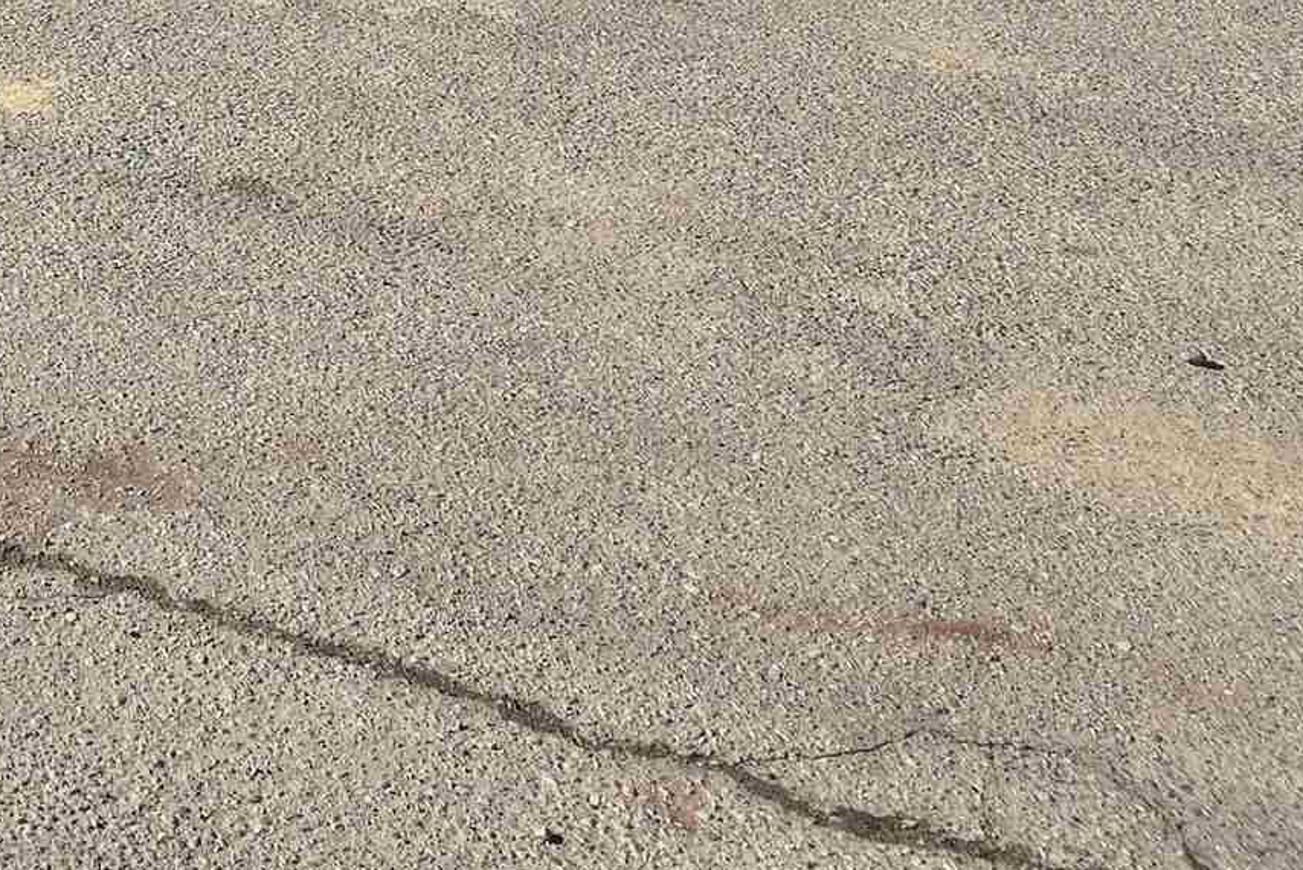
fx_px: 3114
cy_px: -710
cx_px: -412
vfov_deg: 14.1
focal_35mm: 86
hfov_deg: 21.3
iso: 12
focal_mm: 6.3
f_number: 1.7
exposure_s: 1/628
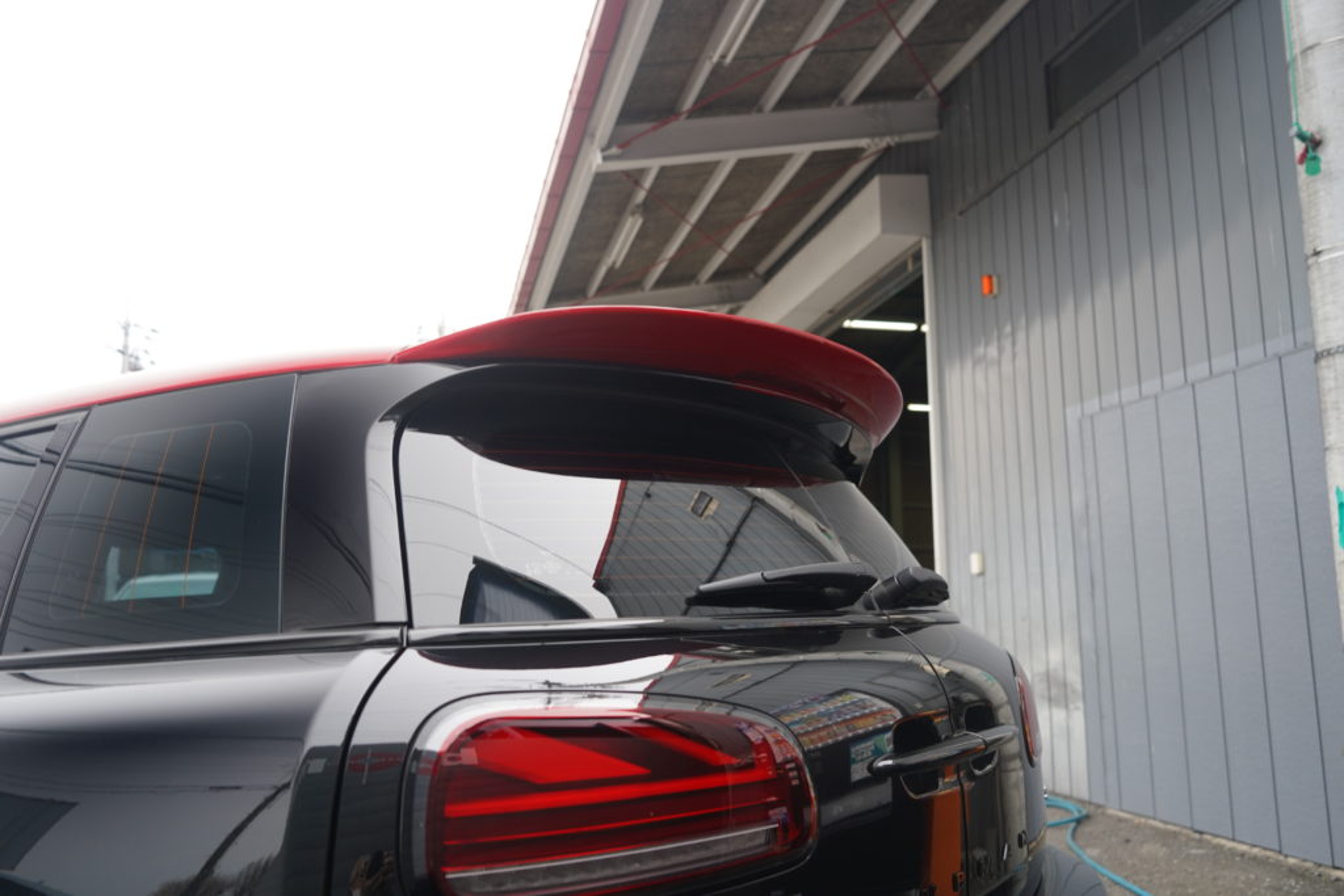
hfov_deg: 63.7
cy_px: 448
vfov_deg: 45.0
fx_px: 1083
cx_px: 672
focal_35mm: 29
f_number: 4
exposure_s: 1/60
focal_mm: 29
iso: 250
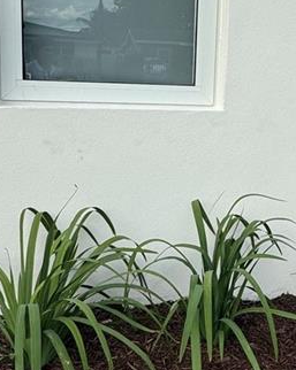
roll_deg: -2.5
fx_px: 559
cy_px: 164
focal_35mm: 51
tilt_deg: -10.1
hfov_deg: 29.1
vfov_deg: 36.6
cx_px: 226
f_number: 2.2
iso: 50
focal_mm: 2.22
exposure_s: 1/1126
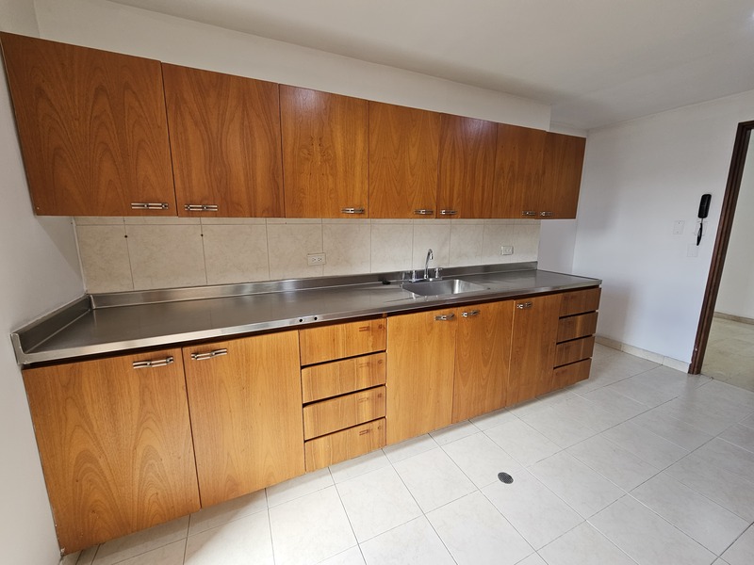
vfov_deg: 89.9
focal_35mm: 13
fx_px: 283
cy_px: 282
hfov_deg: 106.2
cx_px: 377
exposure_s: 1/60
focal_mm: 2.2
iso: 100
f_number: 2.2
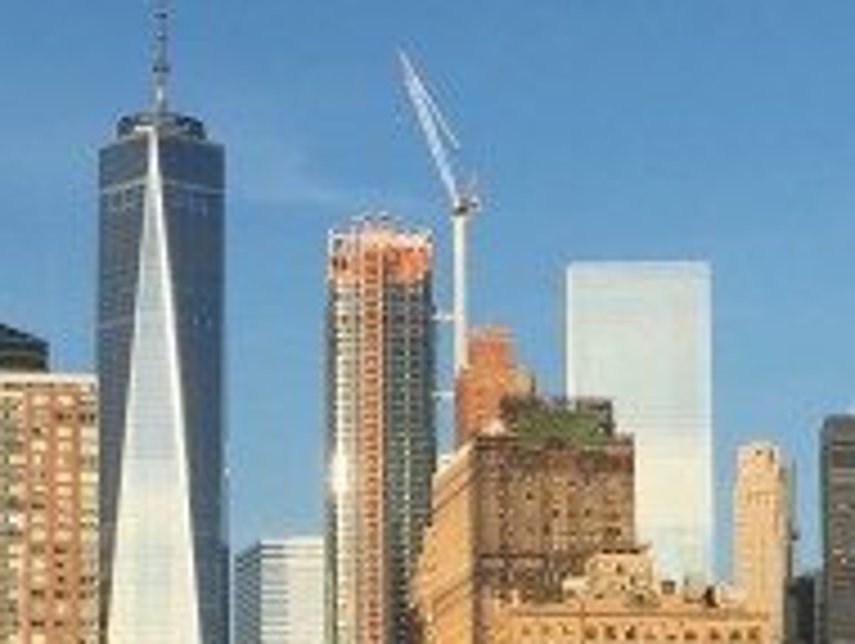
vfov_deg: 12.0
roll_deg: +1.8
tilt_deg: +5.7
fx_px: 3017
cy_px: 667
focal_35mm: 122
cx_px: 716
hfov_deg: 16.0
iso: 25
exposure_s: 1/1451
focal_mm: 4.15
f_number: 2.2
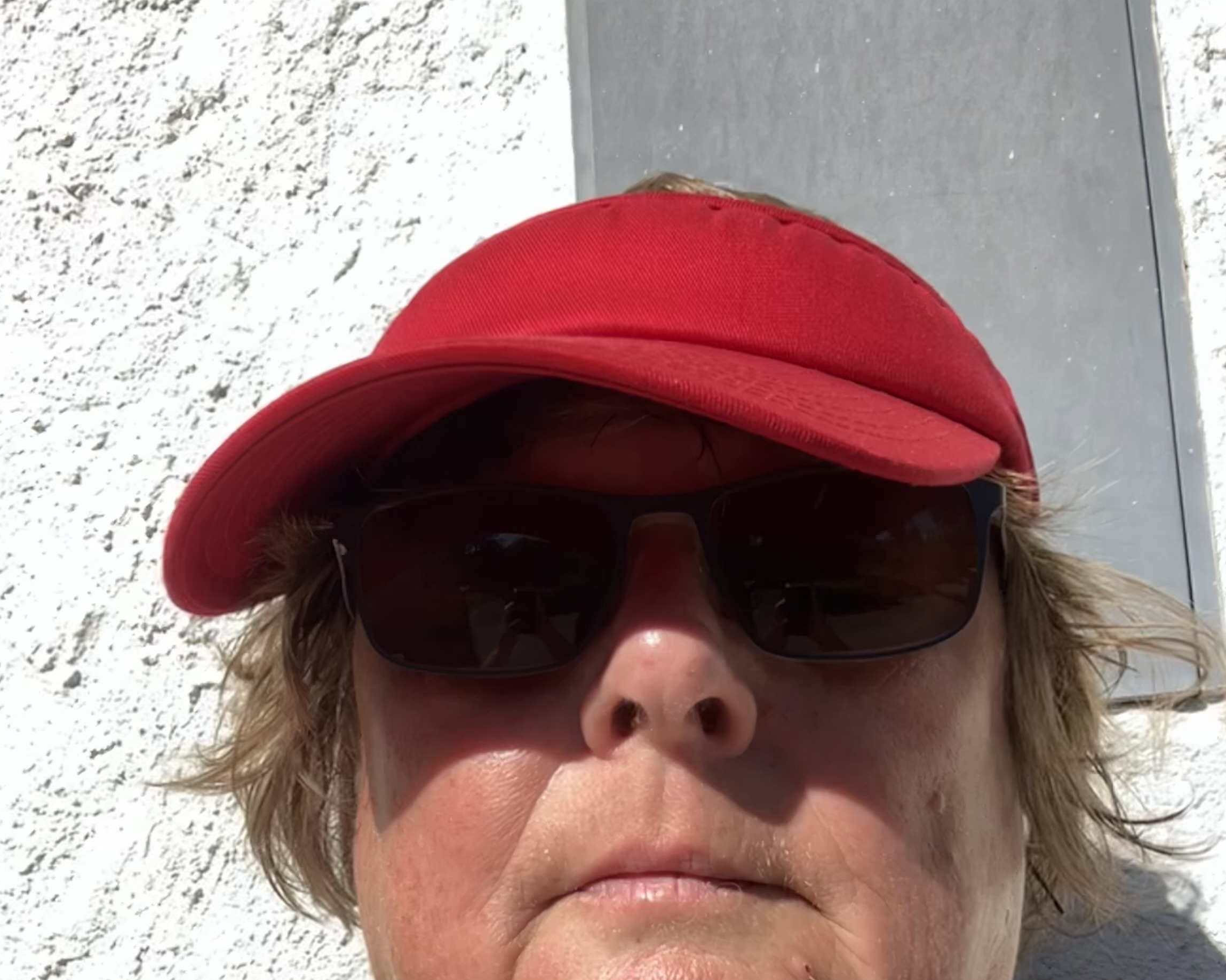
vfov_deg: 34.8
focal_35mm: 42
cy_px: 744
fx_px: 1524
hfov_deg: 43.8
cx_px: 615
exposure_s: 1/903
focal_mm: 2.87
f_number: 2.2
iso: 20
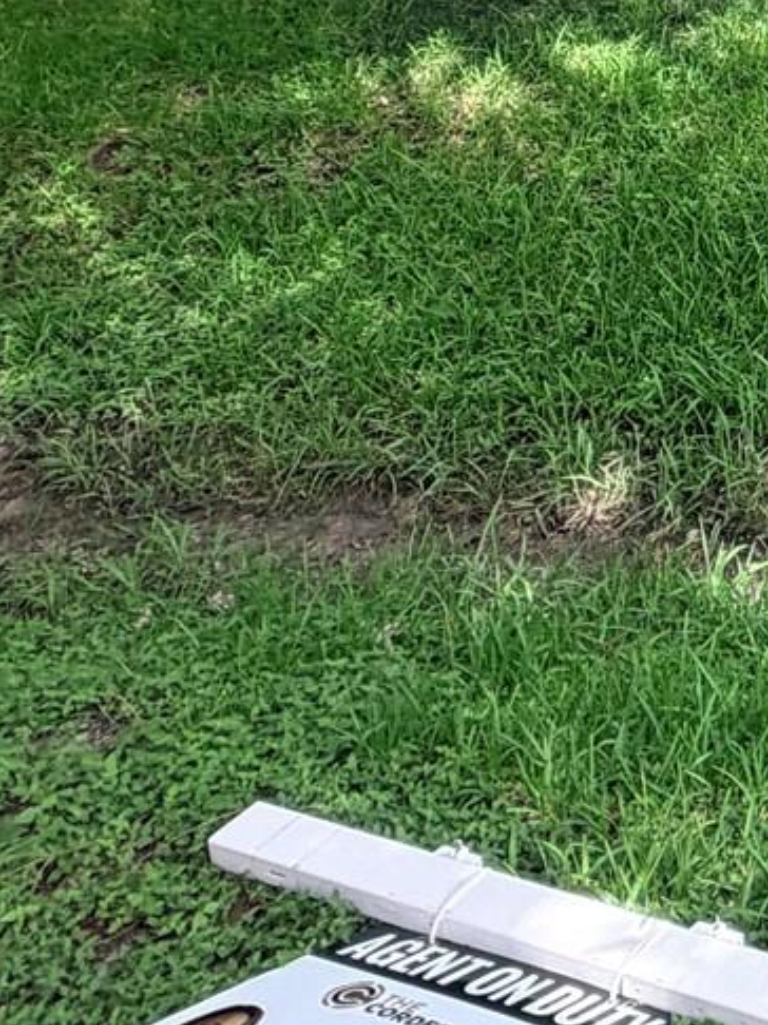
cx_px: 1331
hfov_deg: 19.4
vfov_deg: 27.0
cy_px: -342
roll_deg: +1.4
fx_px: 1747
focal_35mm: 59
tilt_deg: -4.0
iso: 50
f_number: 2.2
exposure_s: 1/301
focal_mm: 2.22
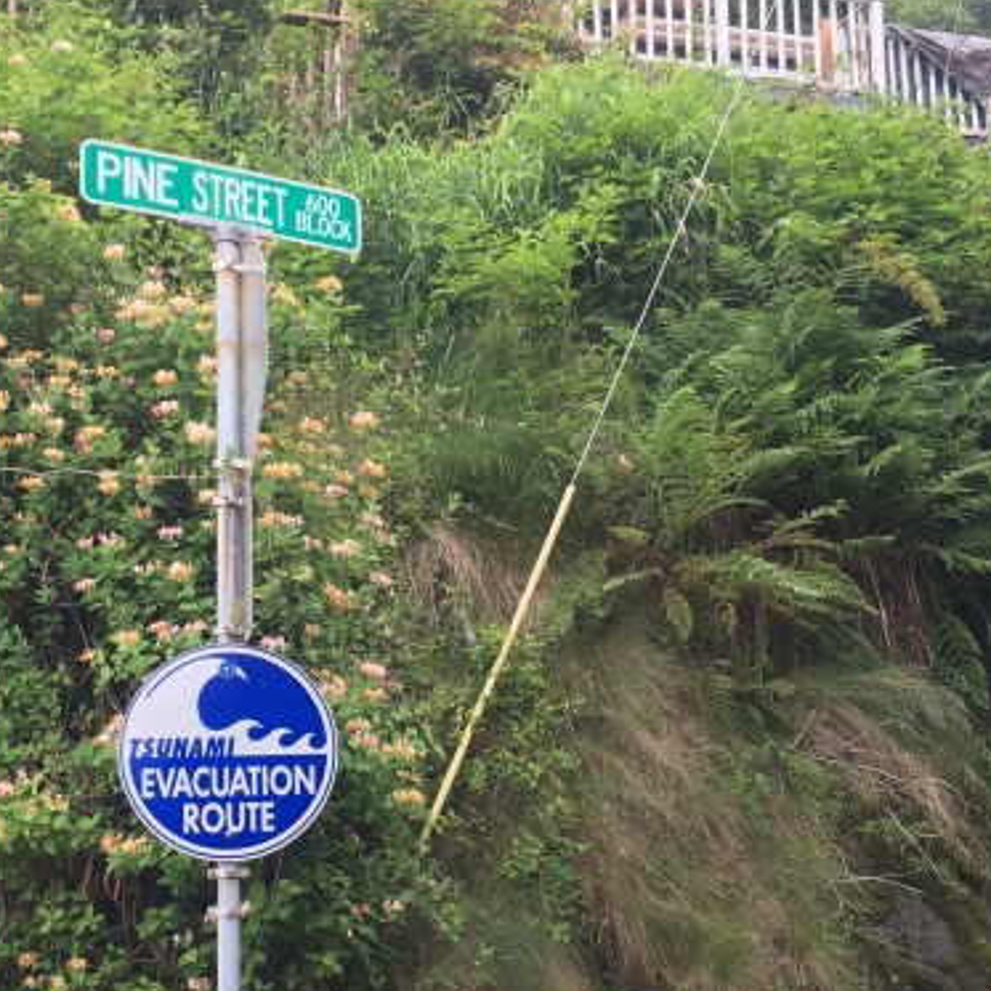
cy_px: 592
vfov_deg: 31.0
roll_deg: +1.0
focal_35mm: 55
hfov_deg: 30.9
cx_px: 348
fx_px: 1781
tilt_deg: +10.9
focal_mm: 4.15
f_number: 2.2
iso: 25
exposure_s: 1/137
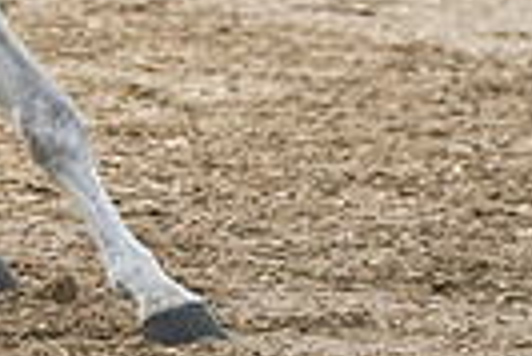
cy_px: -410
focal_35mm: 873
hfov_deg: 2.4
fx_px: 12915
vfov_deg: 1.6
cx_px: -128
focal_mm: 200
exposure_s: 1/1250
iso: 2000
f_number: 5.6
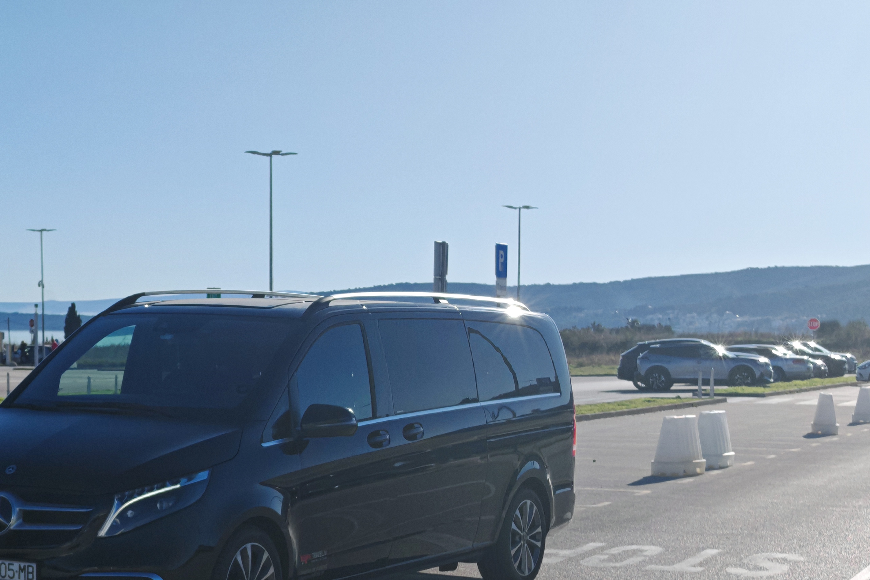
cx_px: 285
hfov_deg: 24.9
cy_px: 466
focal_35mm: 81
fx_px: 1957
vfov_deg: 16.7
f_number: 16
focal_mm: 6.83
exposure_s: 1/2800
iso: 50
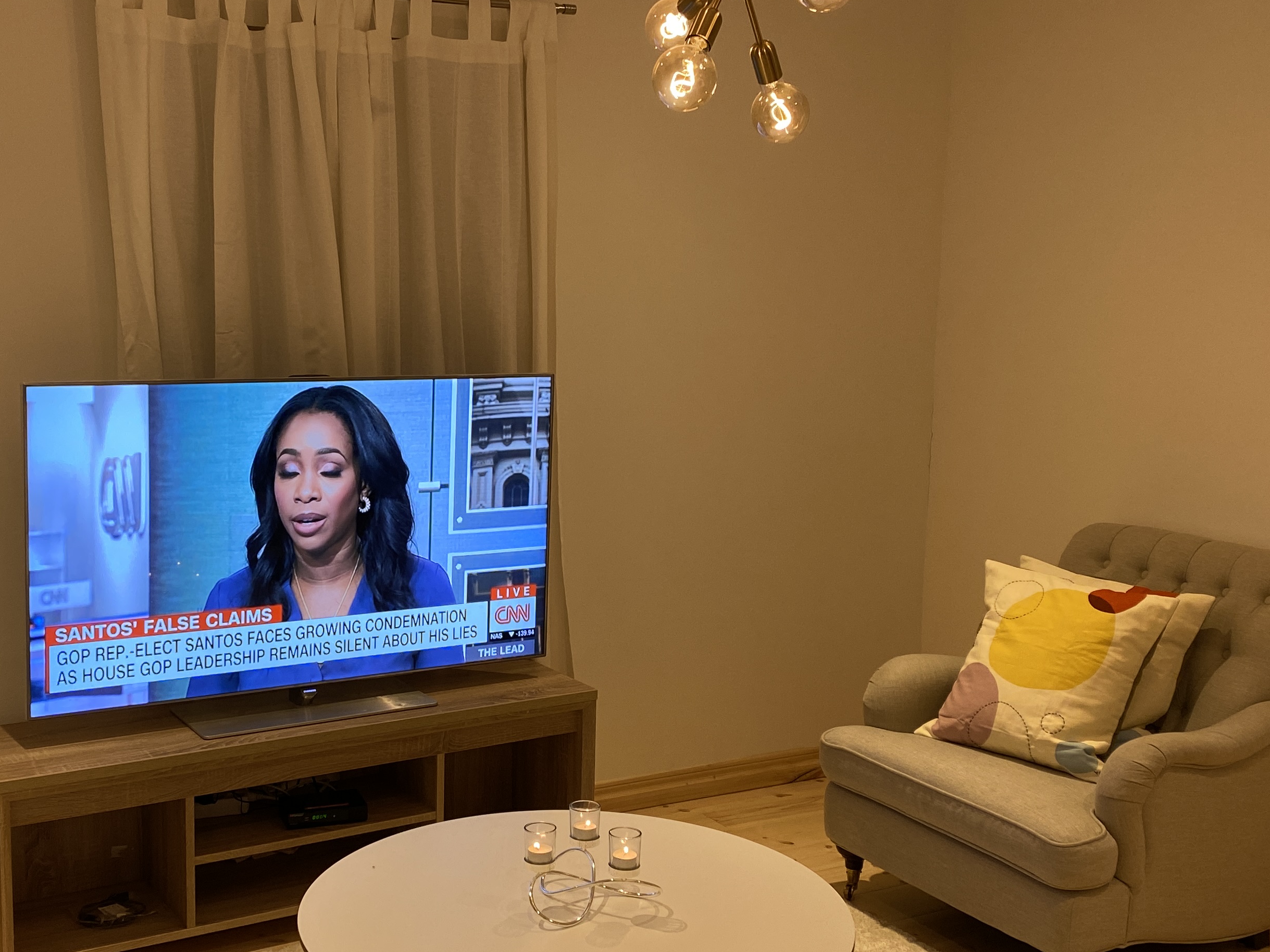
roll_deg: -1.2
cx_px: 537
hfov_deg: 43.7
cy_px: 472
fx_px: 1577
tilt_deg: -7.7
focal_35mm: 43
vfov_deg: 33.6
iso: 80
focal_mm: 4.25
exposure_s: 1/50
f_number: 1.8
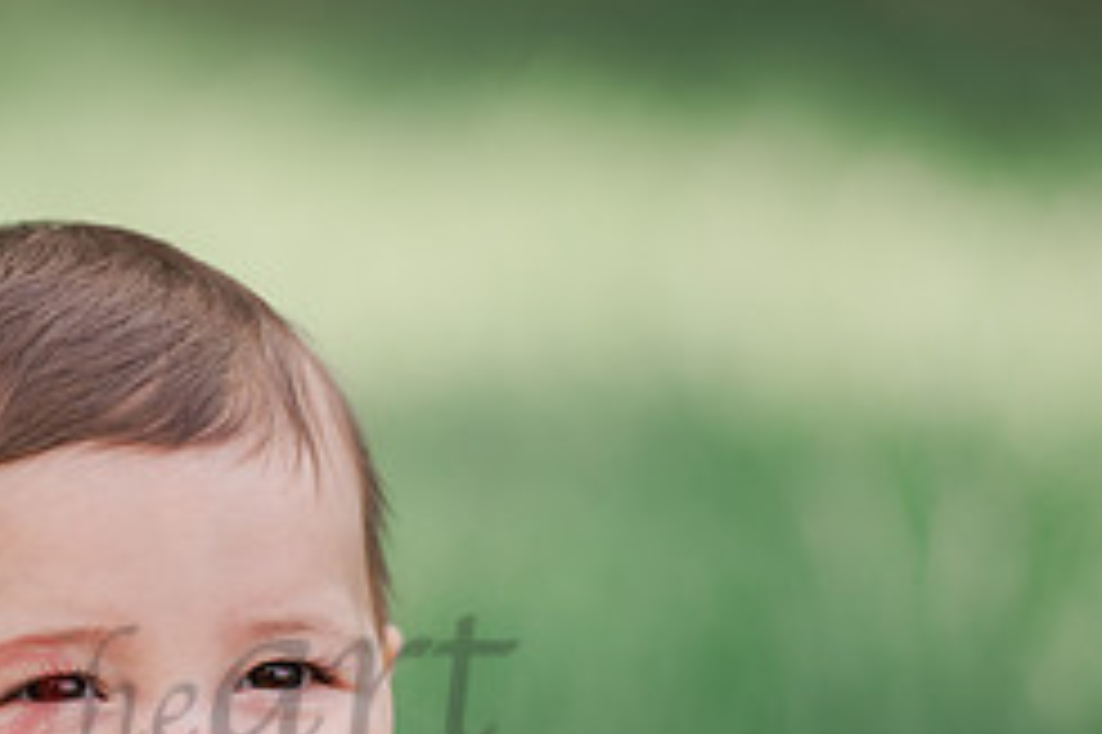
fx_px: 14499
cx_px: 9
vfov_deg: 2.9
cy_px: 700
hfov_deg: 4.3
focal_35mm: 474
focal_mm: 200
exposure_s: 1/640
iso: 320
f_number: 3.5
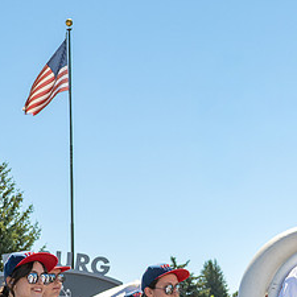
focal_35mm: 126
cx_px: 187
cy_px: 261
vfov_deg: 13.7
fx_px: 1223
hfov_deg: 13.8
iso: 100
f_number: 3.5
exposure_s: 1/1600
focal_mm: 35
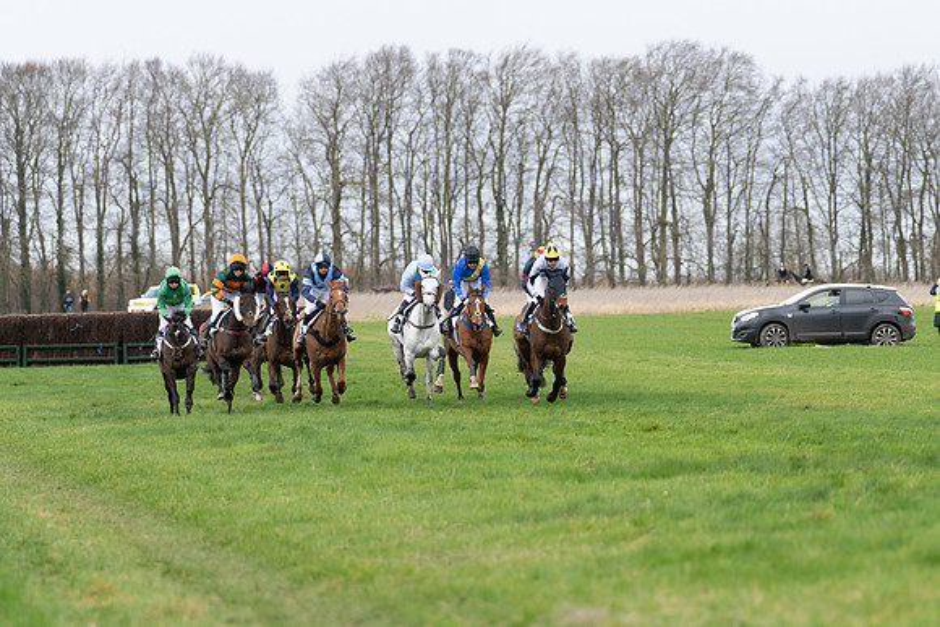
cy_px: 314
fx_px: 6842
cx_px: 470
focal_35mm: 262
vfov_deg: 5.2
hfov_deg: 7.9
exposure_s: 1/1250
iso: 500
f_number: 4
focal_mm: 175
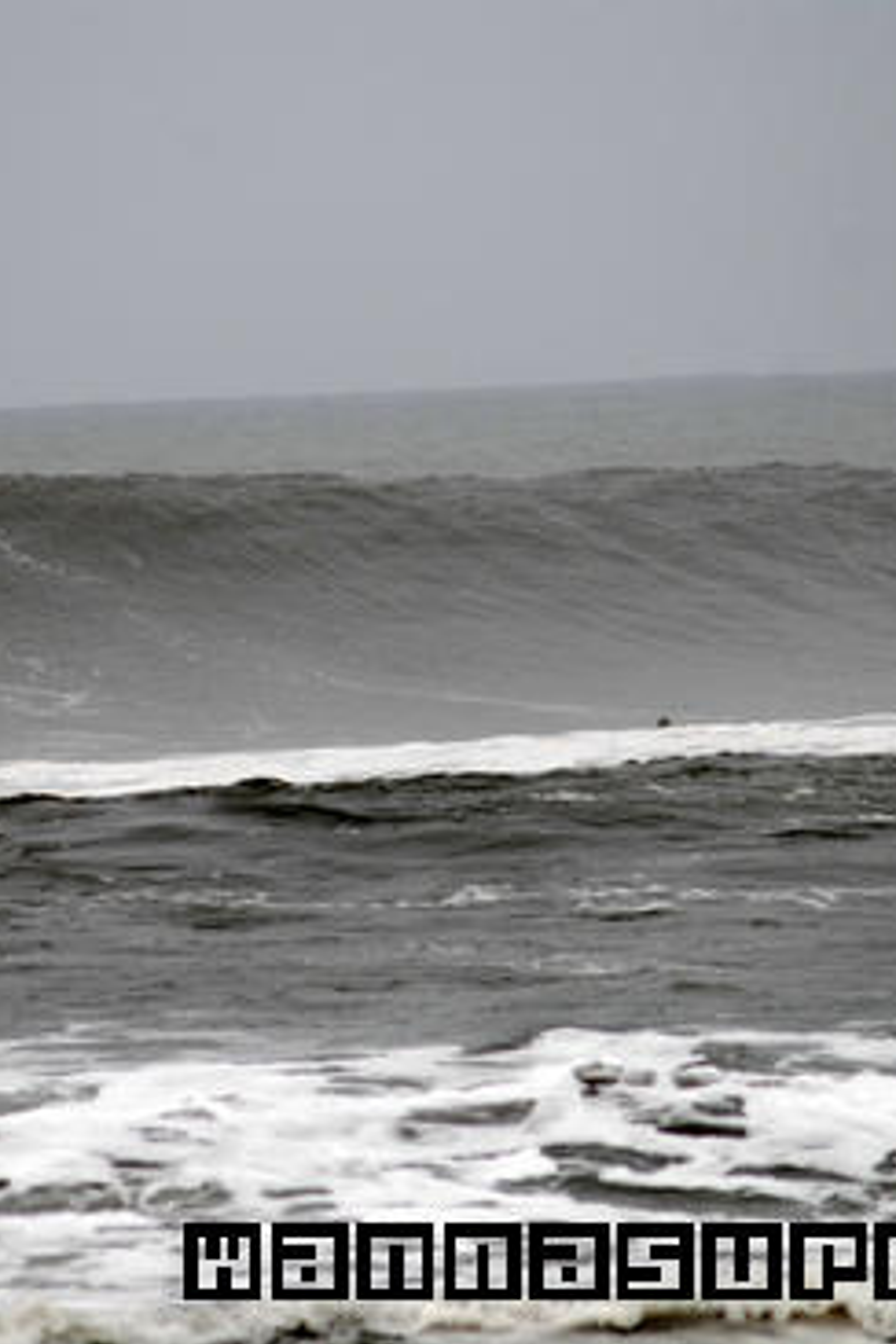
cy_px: 672
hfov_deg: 2.0
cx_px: 316
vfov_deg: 3.0
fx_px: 25273
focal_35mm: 677
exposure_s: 1/1600
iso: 200
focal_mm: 300
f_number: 5
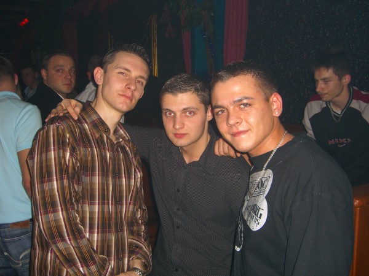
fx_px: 405
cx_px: 184
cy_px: 138
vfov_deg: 37.7
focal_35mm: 38
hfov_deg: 49.0
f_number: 2.8
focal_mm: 7.9
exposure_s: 1/60
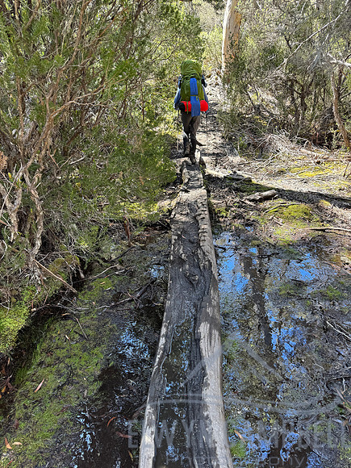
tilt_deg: -24.5
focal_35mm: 24
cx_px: 176
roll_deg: +2.8
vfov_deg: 71.6
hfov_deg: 56.8
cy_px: 234
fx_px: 324
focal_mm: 6.86
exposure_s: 1/121
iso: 80
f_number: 1.78
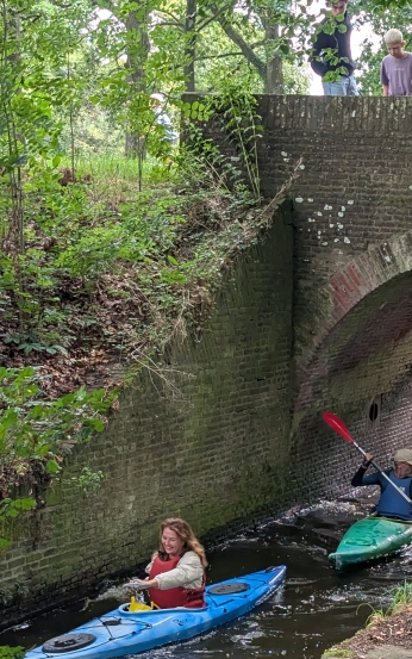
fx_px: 1687
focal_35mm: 94
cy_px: 499
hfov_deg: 13.9
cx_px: 299
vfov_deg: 21.9
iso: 89
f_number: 1.68
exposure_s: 1/261
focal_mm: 6.9
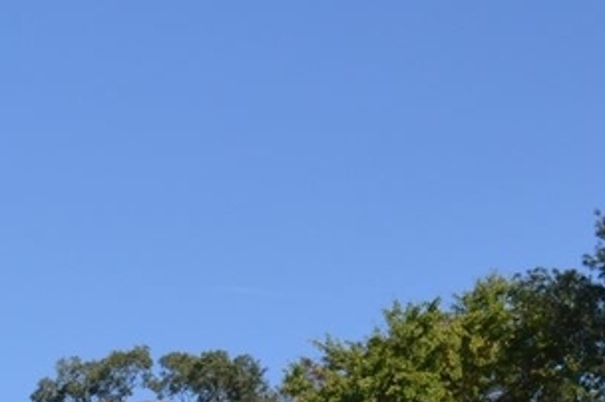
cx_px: -420
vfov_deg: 8.7
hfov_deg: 12.4
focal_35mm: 154
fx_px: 2585
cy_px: 615
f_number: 11
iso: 400
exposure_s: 1/500
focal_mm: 26
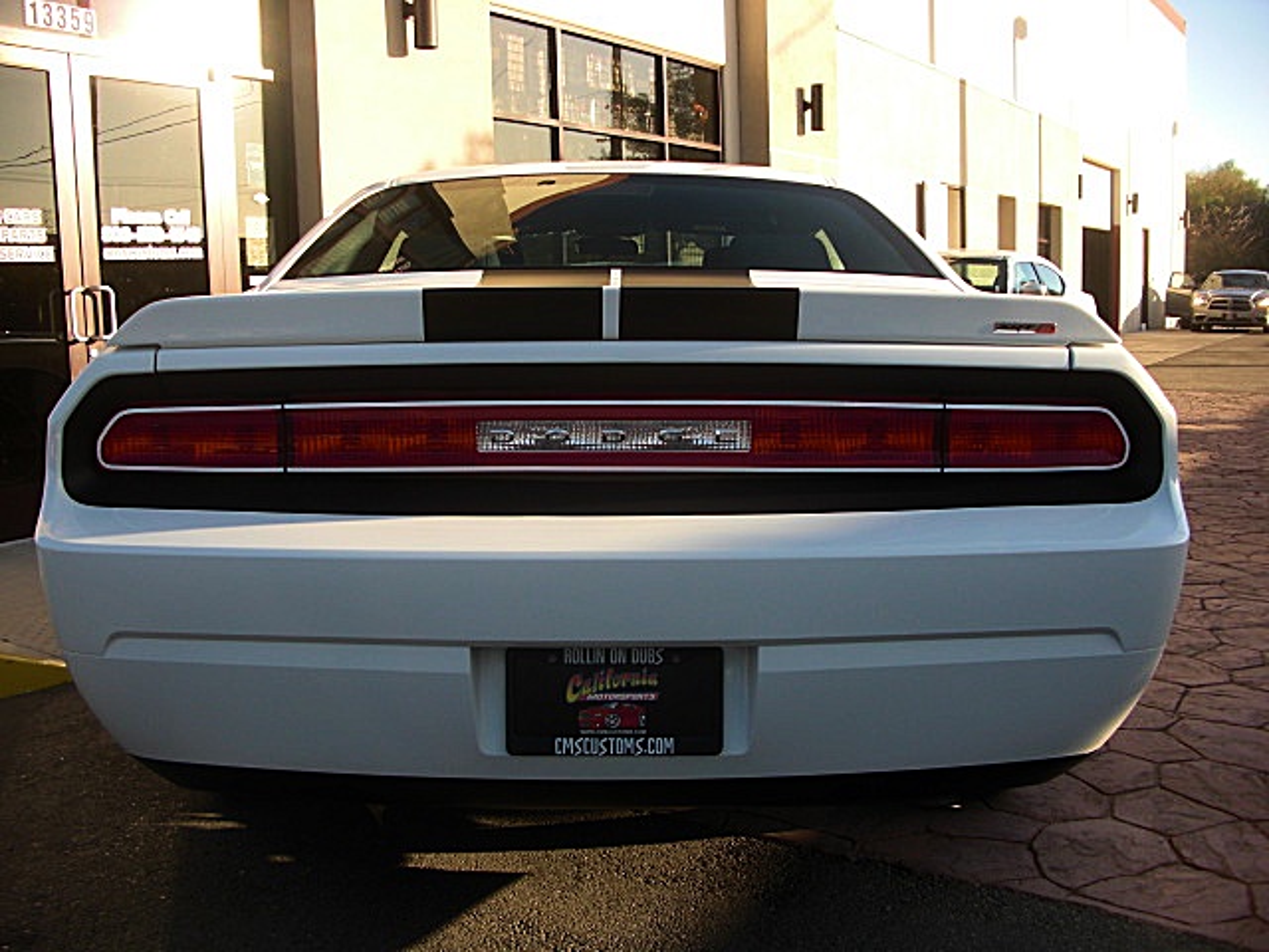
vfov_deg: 39.7
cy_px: 476
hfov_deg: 51.4
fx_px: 1320
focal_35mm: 36
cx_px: 634
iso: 50
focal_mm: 6.3
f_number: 2.8
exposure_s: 1/320
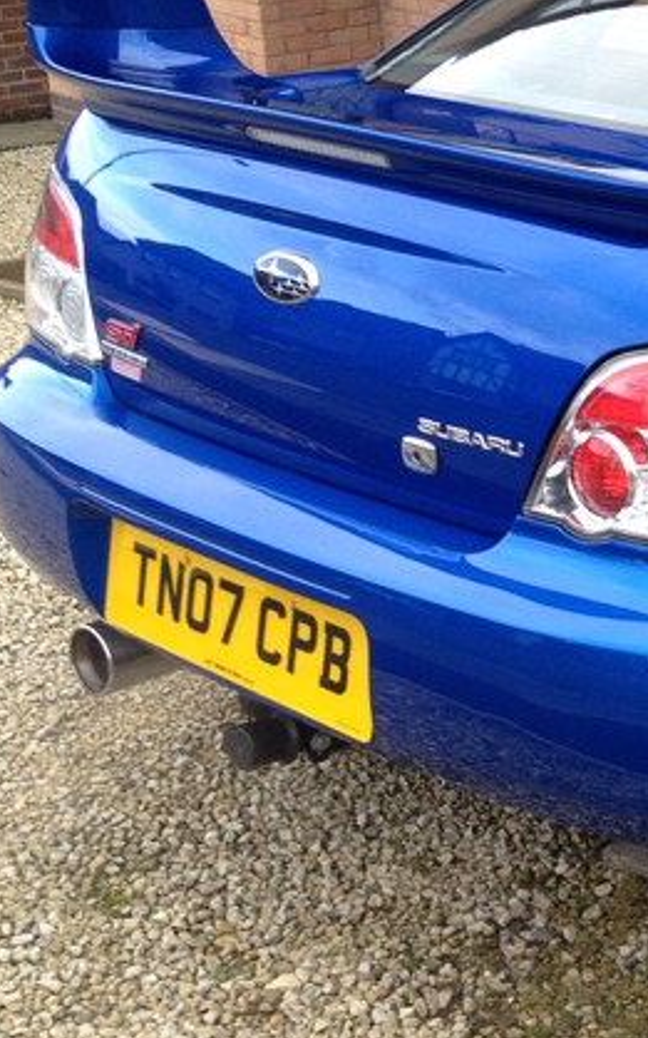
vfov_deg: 28.9
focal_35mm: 71
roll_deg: -0.7
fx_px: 2008
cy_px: 407
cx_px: 971
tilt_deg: -21.7
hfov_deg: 16.7
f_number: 2.4
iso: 50
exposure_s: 1/120
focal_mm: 4.28
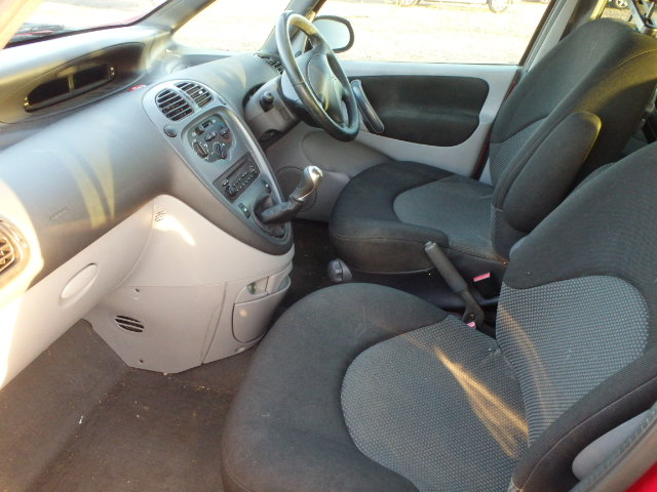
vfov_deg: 49.7
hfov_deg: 63.4
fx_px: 531
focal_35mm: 28
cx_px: 328
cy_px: 246
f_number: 3.9
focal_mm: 5
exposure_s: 1/30
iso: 500
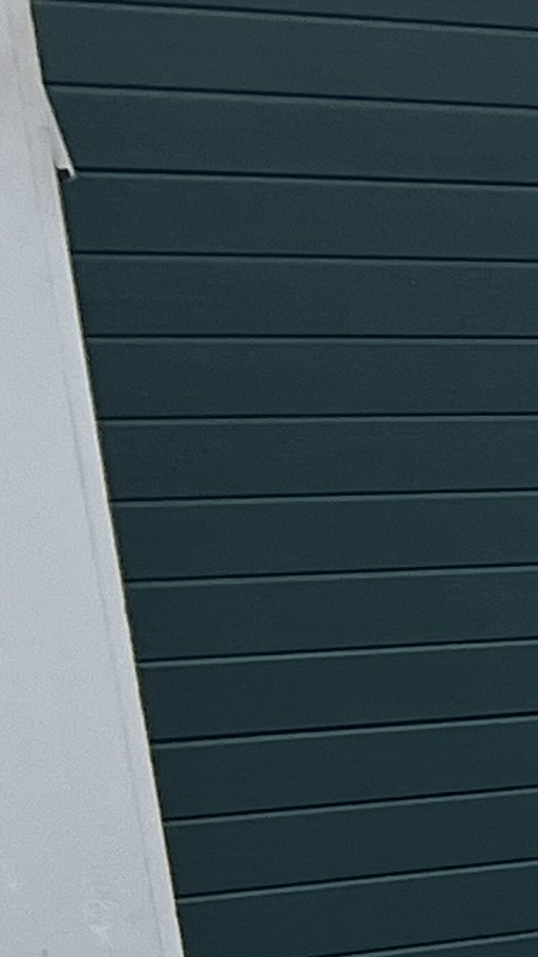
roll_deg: -0.2
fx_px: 4311
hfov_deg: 5.7
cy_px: 1797
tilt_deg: -19.5
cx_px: 2435
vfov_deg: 11.6
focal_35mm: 170
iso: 50
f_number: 1.5
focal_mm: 5.7
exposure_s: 1/1266
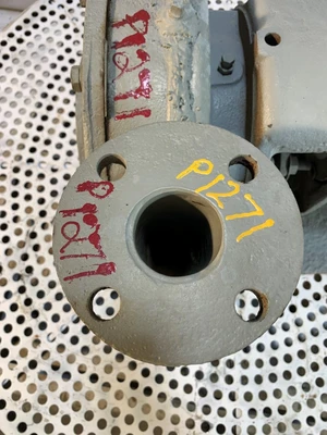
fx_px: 327
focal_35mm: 26
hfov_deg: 53.1
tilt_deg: -73.2
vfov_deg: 67.3
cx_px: 164
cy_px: 218
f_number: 1.8
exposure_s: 1/120
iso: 40
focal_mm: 4.25
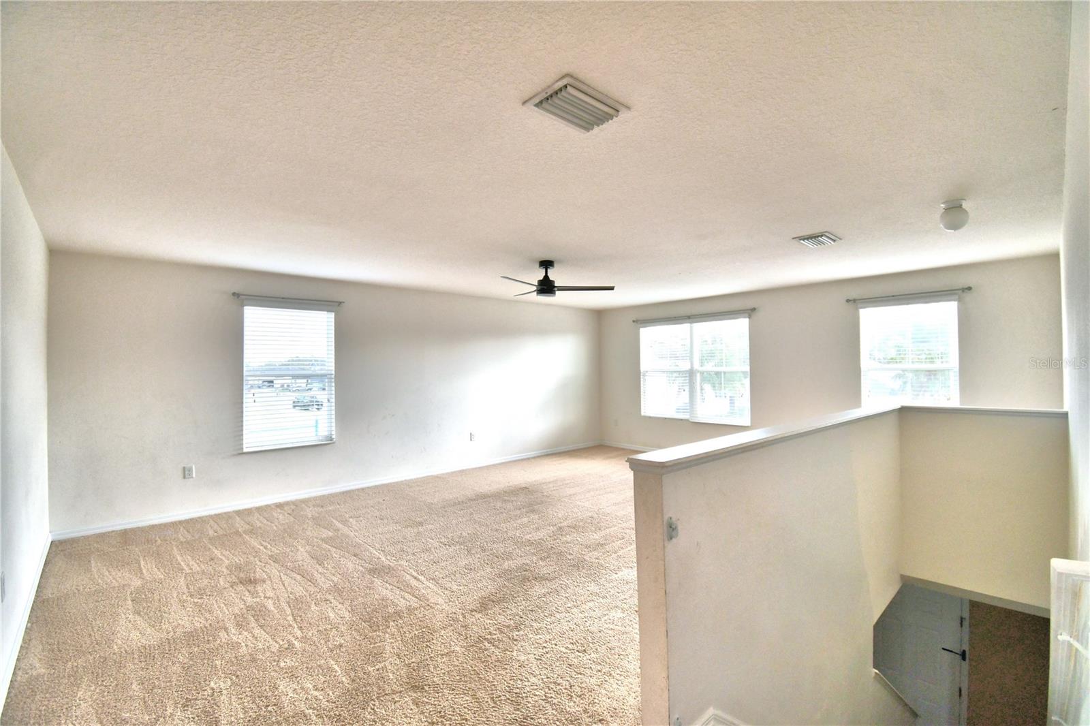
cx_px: 545
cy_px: 363
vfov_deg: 77.3
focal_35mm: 15
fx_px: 454
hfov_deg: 100.4
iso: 320
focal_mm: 10
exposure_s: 1/125
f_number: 4.5
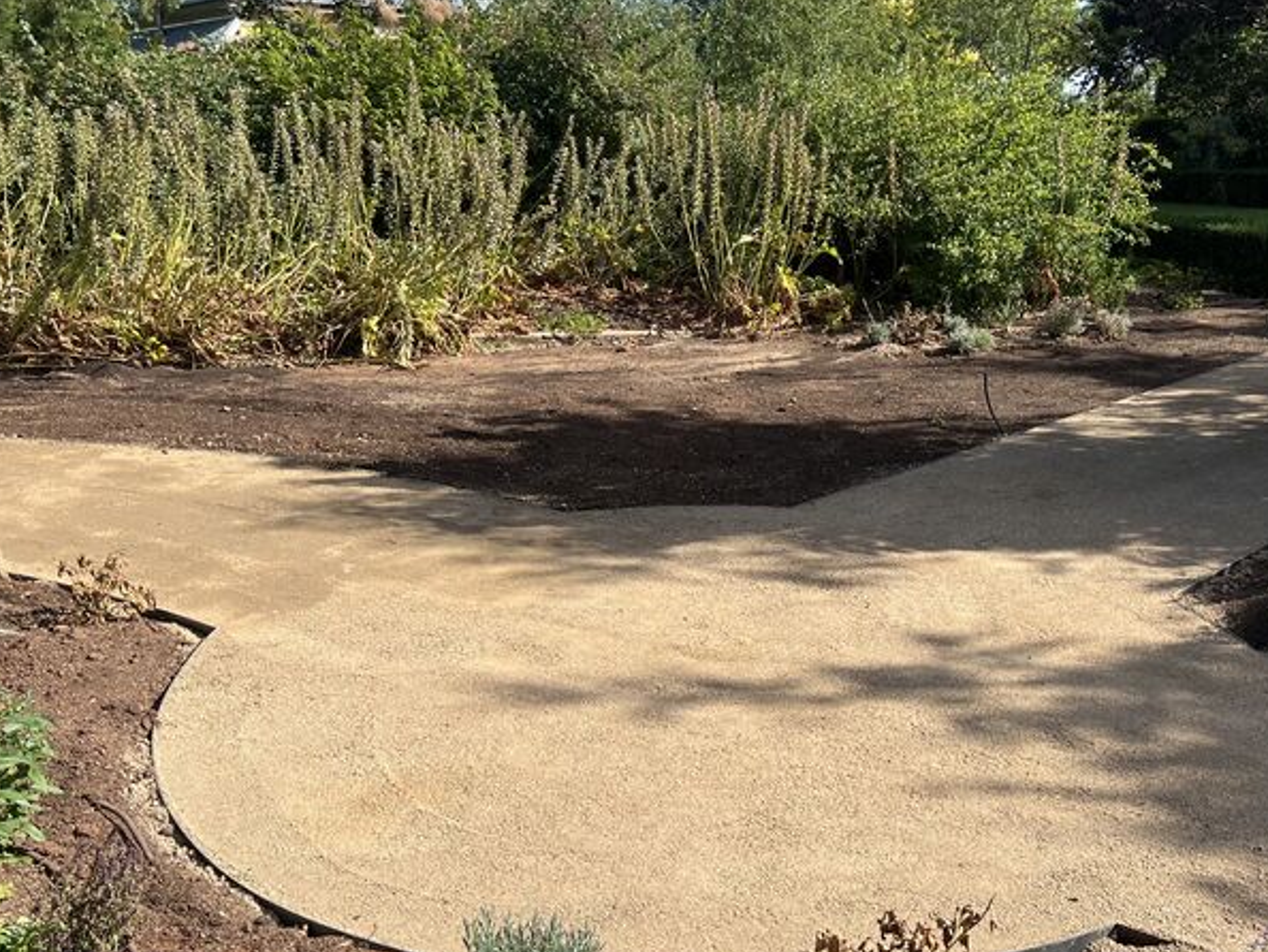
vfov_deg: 40.6
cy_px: 566
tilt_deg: -18.8
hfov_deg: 52.6
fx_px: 1283
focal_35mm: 35
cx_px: 683
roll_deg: +0.6
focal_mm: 5.7
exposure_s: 1/2695
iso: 50
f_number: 1.5
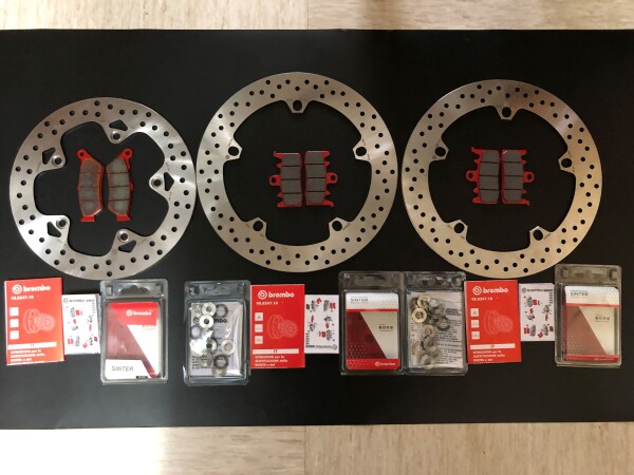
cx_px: 317
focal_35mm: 28
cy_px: 238
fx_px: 513
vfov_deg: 49.7
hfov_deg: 63.4
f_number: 1.8
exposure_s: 1/4
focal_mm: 3.99
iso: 80
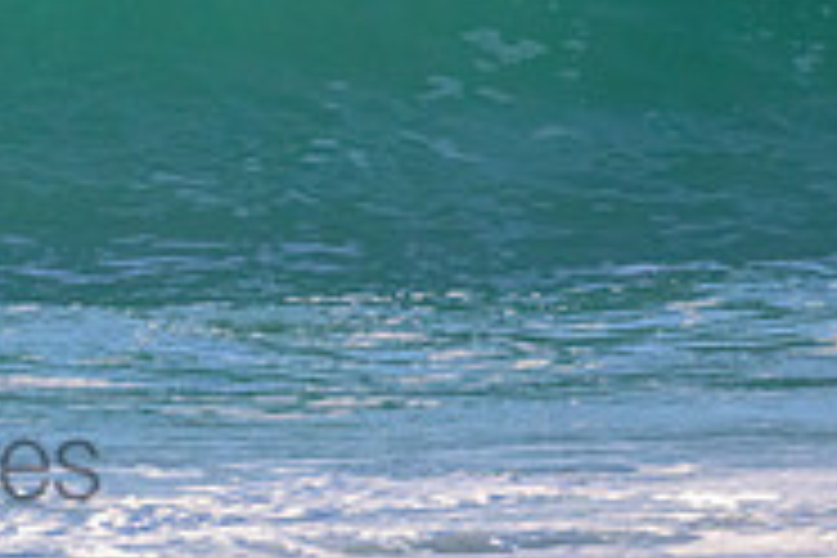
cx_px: -248
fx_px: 57958
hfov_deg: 0.8
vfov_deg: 0.6
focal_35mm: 2493
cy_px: -286
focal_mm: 800
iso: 2500
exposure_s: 1/1600
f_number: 11
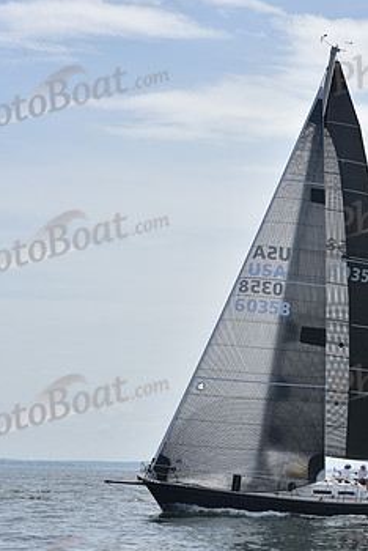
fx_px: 1775
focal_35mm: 116
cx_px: 251
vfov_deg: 17.6
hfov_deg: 11.8
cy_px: 304
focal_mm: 70
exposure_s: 1/4000
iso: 200
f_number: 4.5
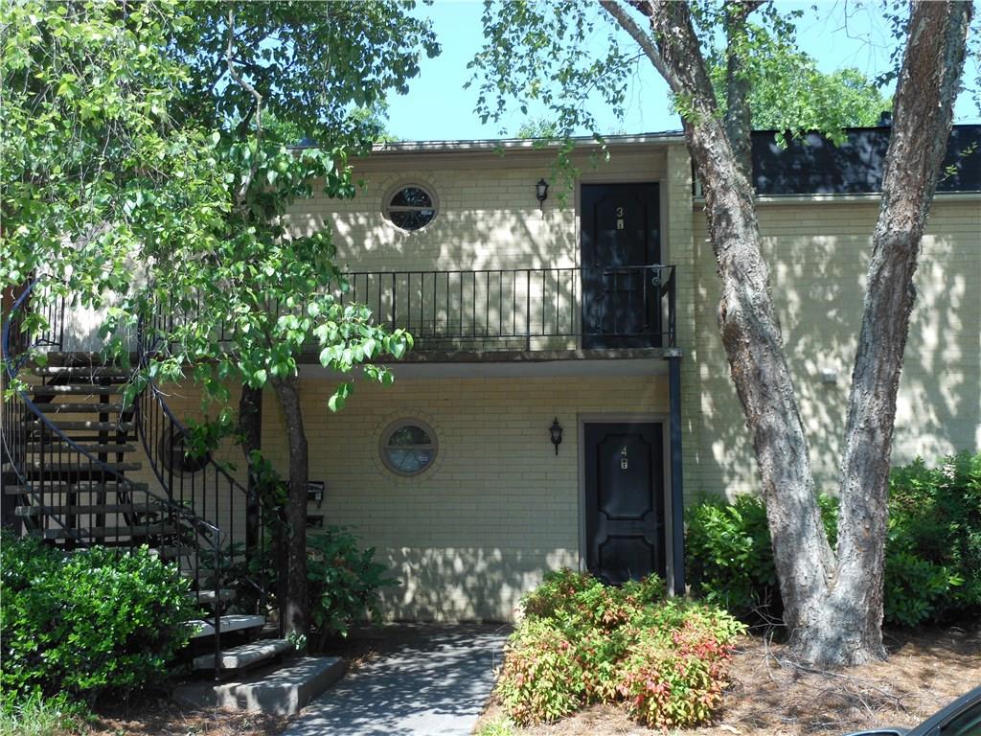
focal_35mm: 39
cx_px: 490
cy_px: 368
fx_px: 1105
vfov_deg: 36.8
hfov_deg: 47.9
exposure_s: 1/125
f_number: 4.3
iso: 80
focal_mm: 6.9
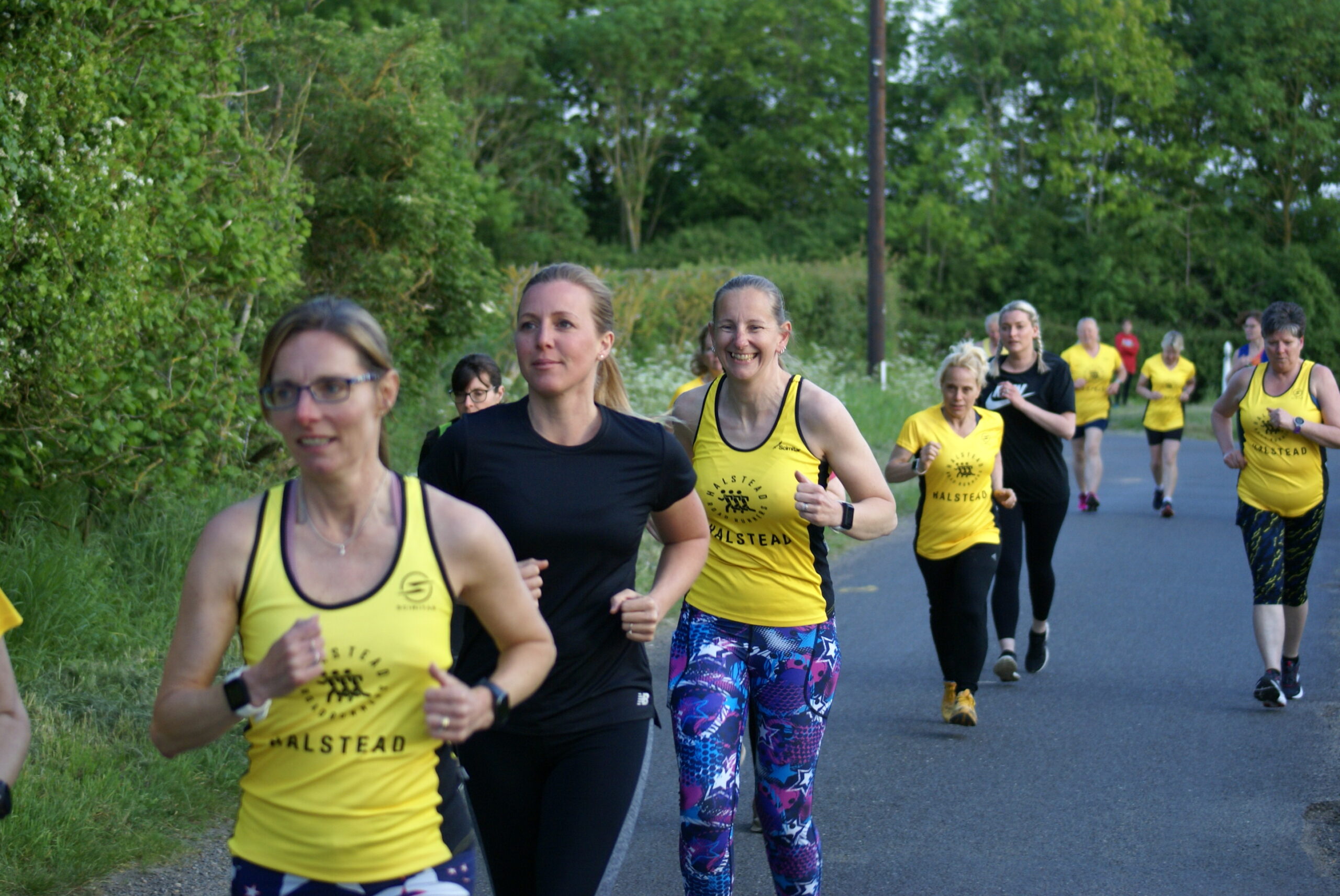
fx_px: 4190
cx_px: 670
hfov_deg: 18.2
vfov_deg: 12.2
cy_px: 448
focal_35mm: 112
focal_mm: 75
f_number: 4.5
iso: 320
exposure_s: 1/250
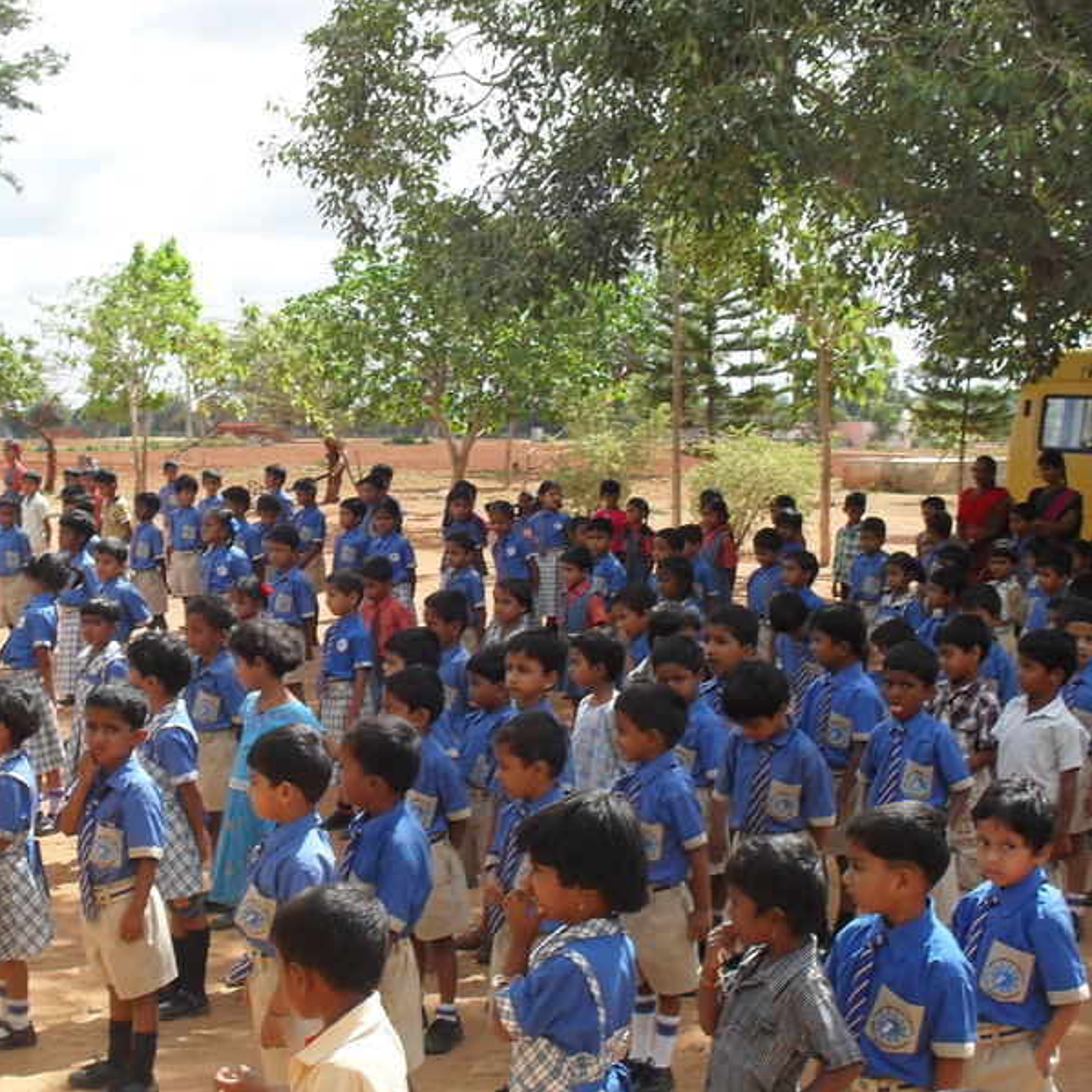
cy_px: 597
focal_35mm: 53
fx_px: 1892
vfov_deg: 32.2
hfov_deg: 32.1
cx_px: 451
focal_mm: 6.3
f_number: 8.4
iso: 100
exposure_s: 1/90
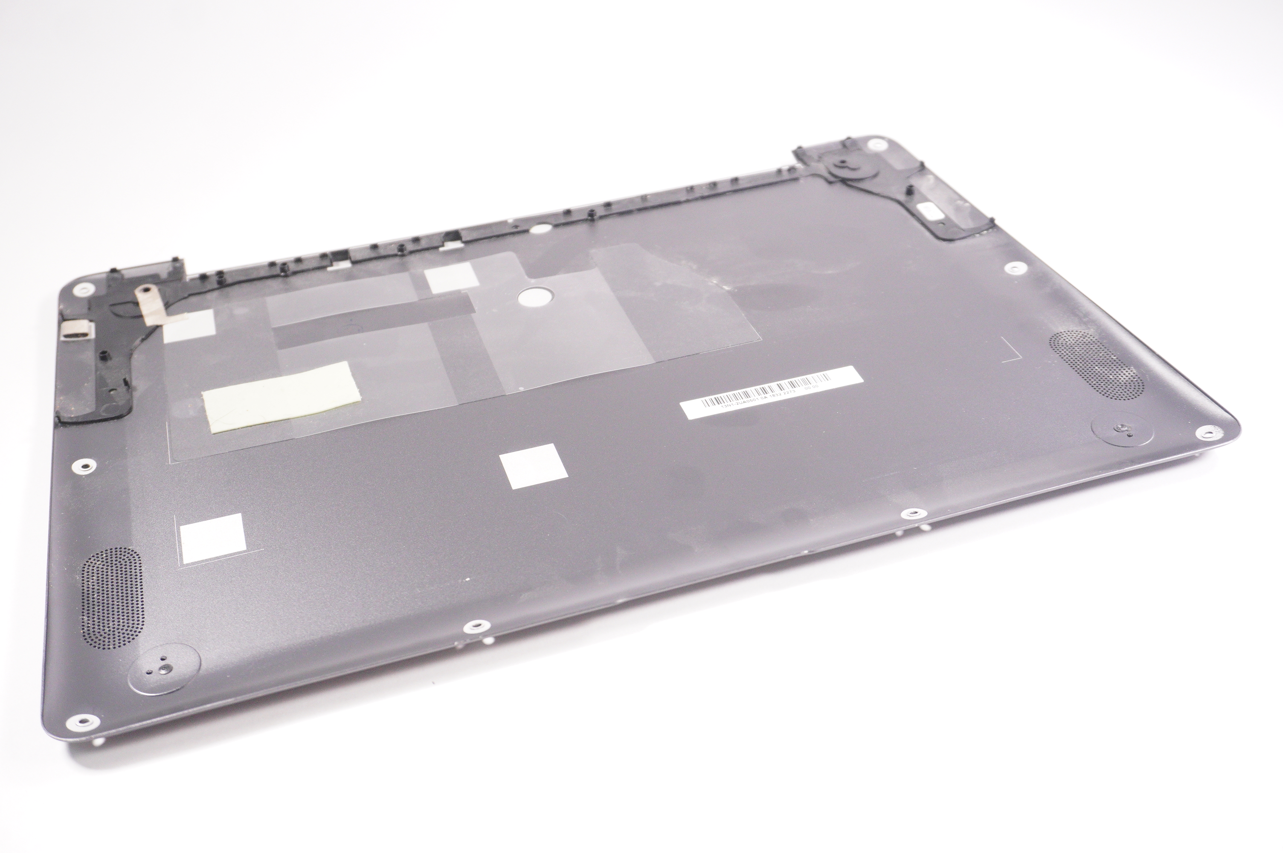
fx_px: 1282
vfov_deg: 36.8
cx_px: 642
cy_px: 426
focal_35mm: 36
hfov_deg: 53.2
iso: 1600
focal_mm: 24
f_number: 5.6
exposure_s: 1/250
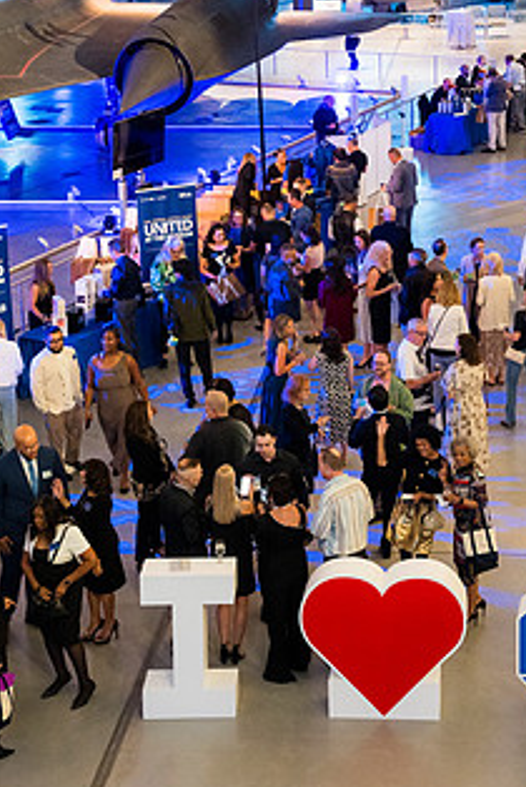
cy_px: 246
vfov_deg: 27.5
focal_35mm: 73
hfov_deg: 18.7
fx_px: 1596
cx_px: 356
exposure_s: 1/50
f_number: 4
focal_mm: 51
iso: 4500
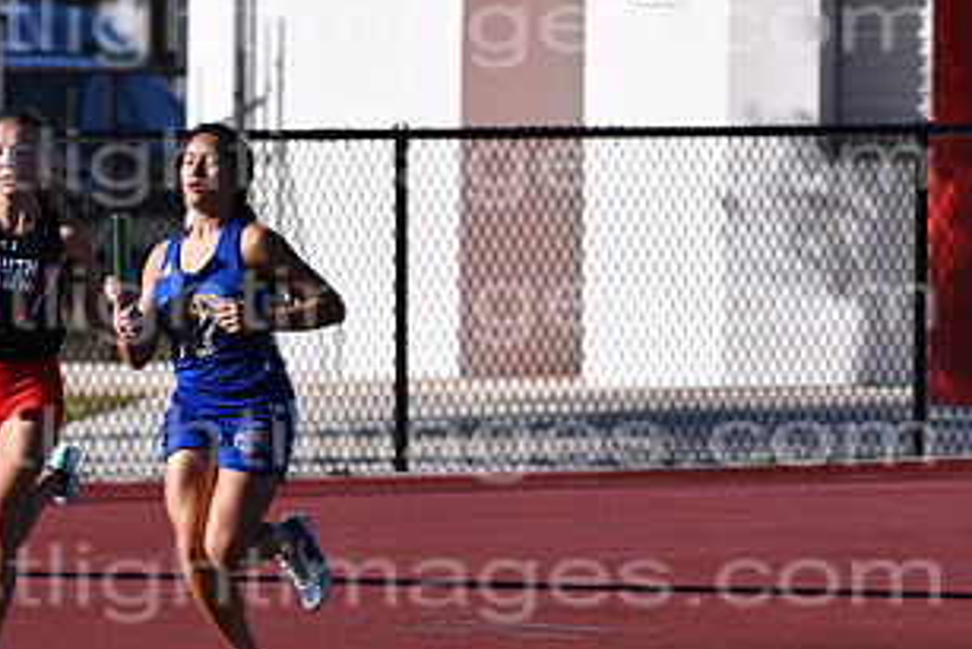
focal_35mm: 850
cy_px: 375
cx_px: 225
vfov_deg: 1.6
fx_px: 22960
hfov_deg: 2.4
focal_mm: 300
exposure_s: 1/5000
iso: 400
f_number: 5.6
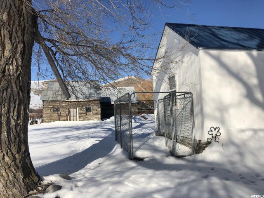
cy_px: 99
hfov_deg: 63.4
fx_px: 214
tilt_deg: +5.2
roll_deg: +1.1
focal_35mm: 28
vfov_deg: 49.7
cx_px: 132
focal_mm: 4
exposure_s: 1/4049
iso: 25
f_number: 1.8
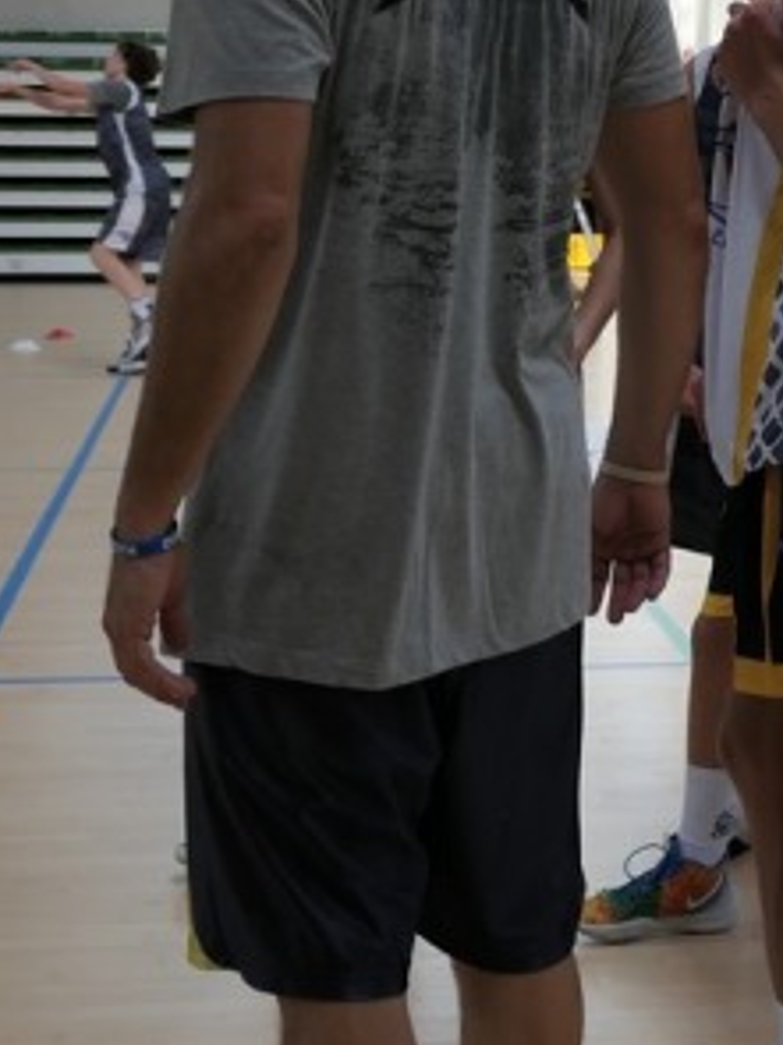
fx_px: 2867
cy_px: 156
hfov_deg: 15.2
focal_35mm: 95
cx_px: 864
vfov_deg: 20.3
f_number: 2.8
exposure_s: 1/250
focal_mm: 11.7
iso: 200
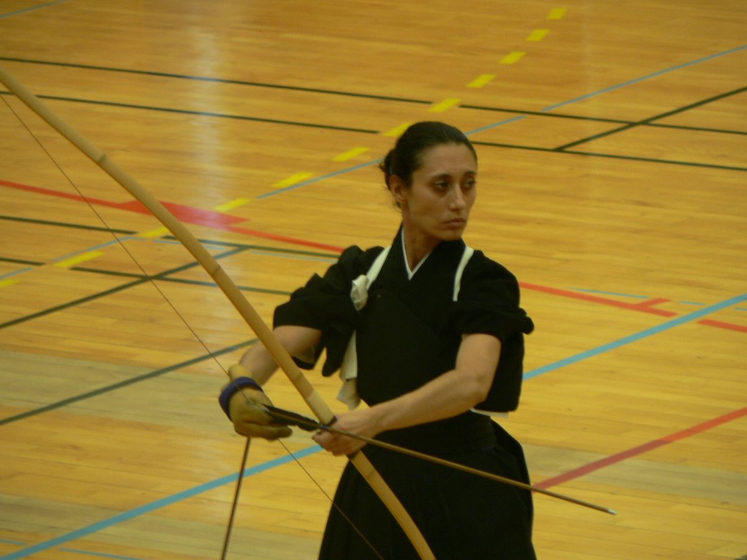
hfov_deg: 6.1
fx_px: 7013
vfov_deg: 4.6
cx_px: 374
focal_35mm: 325
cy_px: 280
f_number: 3.3
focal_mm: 54.2
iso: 150
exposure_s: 1/30
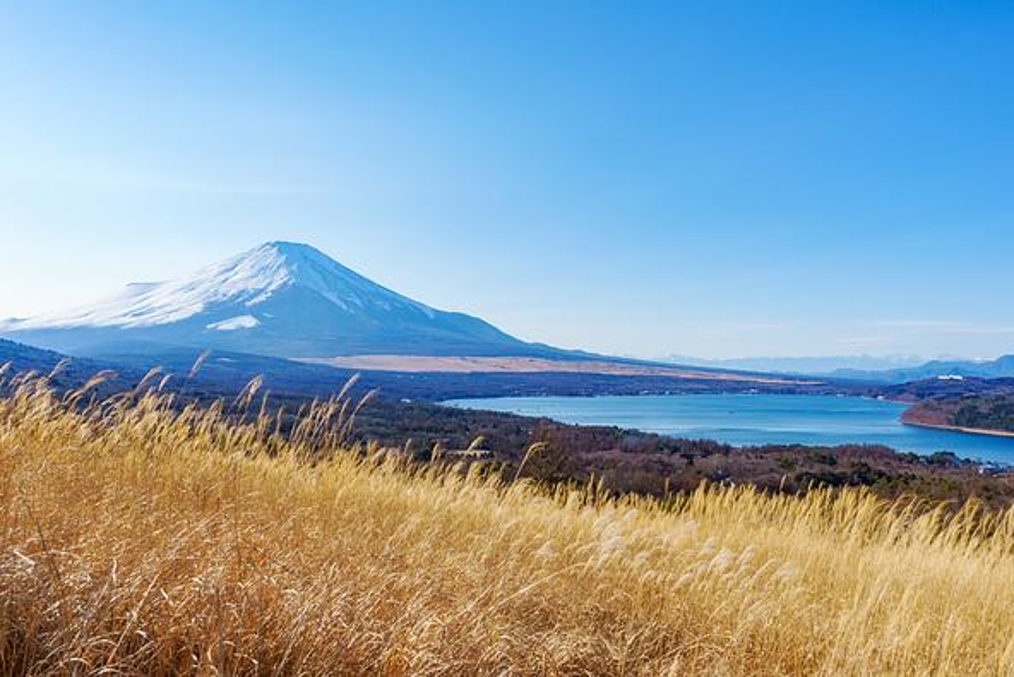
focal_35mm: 28
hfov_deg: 65.5
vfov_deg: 46.4
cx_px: 507
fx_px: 789
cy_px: 338
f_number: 11
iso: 100
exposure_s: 1/400
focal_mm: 28
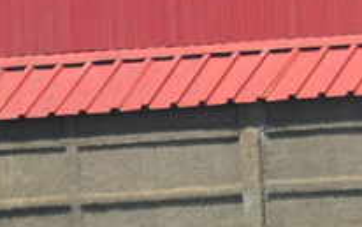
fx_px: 6179
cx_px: 590
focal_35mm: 626
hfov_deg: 3.3
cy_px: 104
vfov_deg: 2.1
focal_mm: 70
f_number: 5.6
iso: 200
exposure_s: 1/800
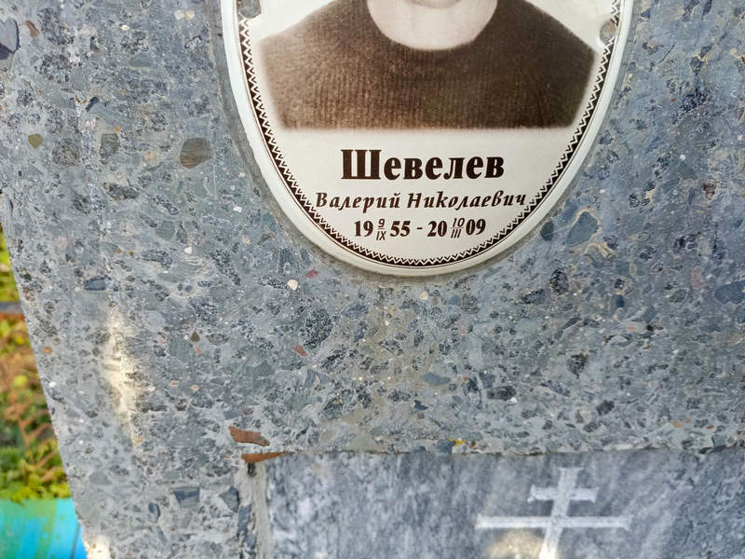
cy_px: 280
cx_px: 372
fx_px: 538
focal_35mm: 25
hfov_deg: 69.4
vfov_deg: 54.9
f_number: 1.69
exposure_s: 1/128
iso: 112
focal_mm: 4.76
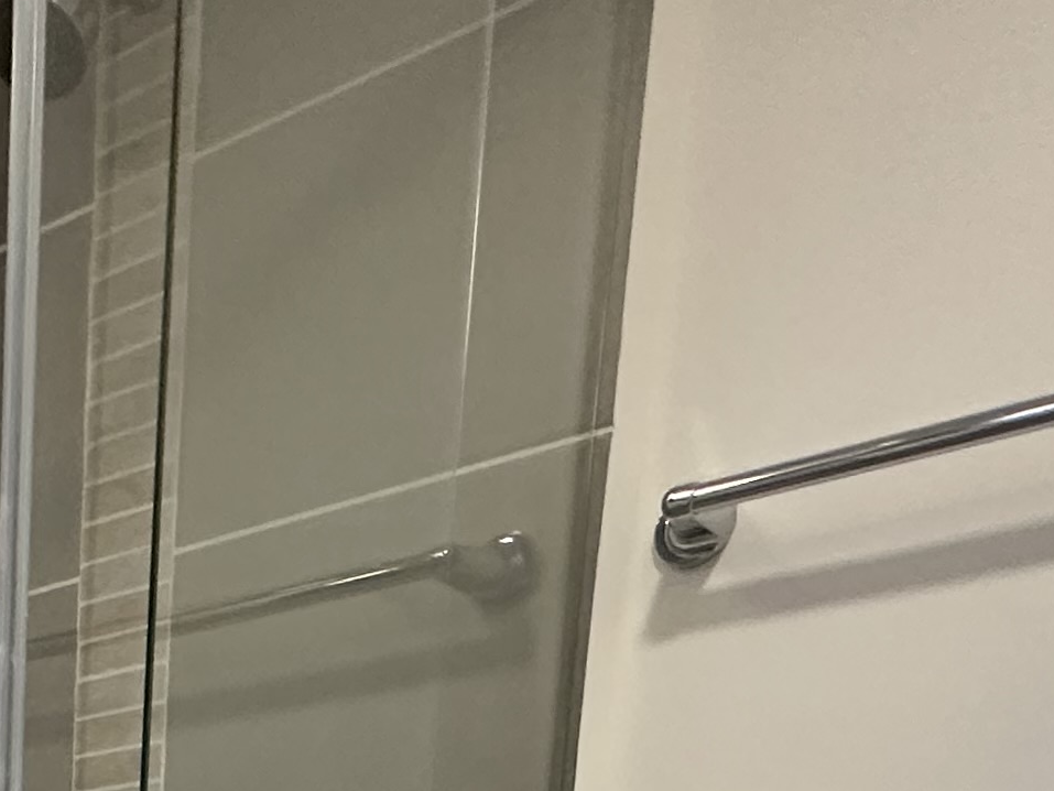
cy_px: 1525
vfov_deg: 18.1
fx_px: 1797
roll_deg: +0.1
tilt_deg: -14.2
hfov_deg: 27.5
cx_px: -306
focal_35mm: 59
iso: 320
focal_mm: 2.22
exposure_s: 1/93
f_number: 2.2
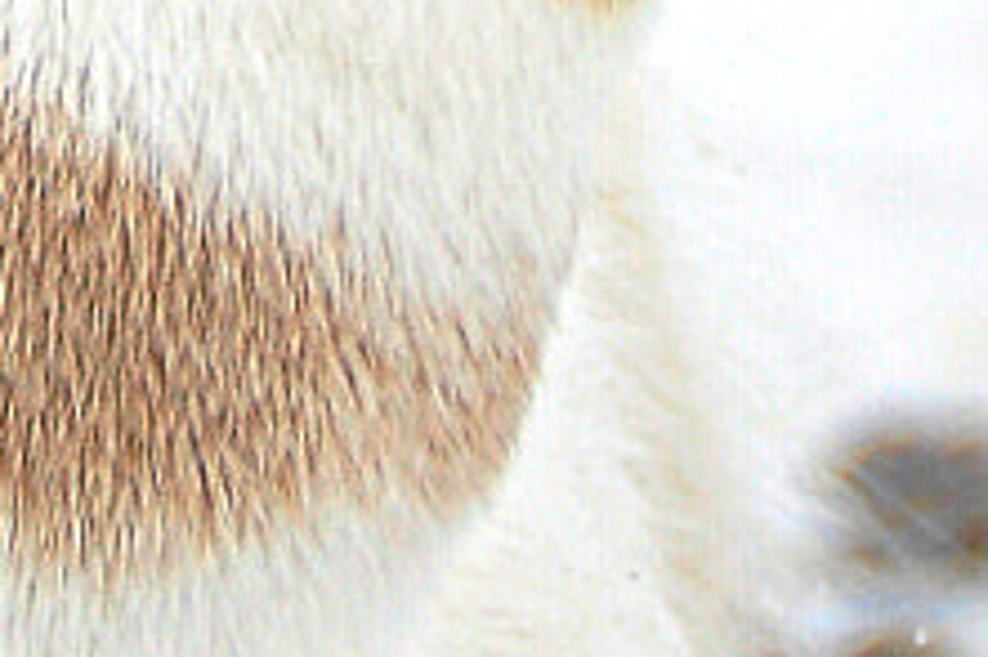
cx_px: -4
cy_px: -1526
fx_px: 148963
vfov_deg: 0.3
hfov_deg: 0.4
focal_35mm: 5432
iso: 200
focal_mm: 500
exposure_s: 1/125
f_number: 6.3
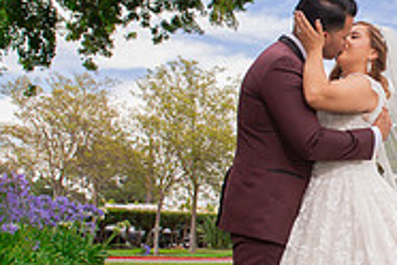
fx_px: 827
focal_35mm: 75
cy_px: 126
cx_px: 425
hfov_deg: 25.3
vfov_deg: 18.2
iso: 400
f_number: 8
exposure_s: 1/250
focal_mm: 24
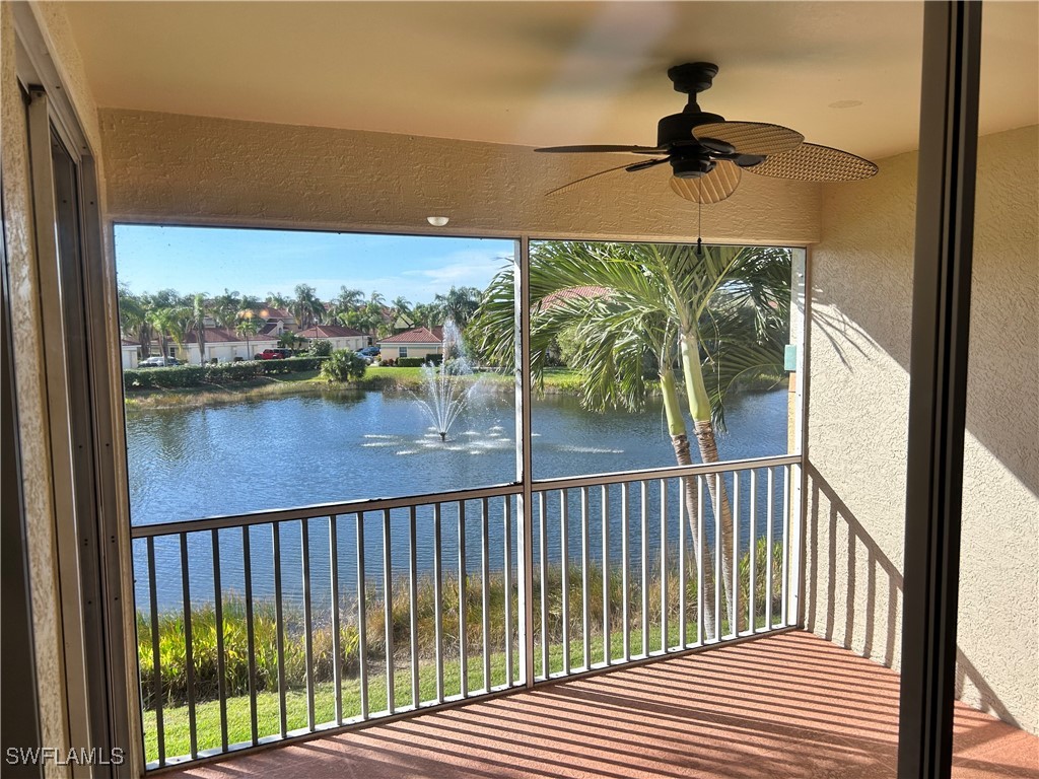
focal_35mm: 26
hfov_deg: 67.3
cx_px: 520
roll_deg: +0.8
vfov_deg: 53.1
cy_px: 390
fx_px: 780
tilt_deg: -4.7
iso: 50
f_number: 1.5
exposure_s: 1/820
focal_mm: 5.7
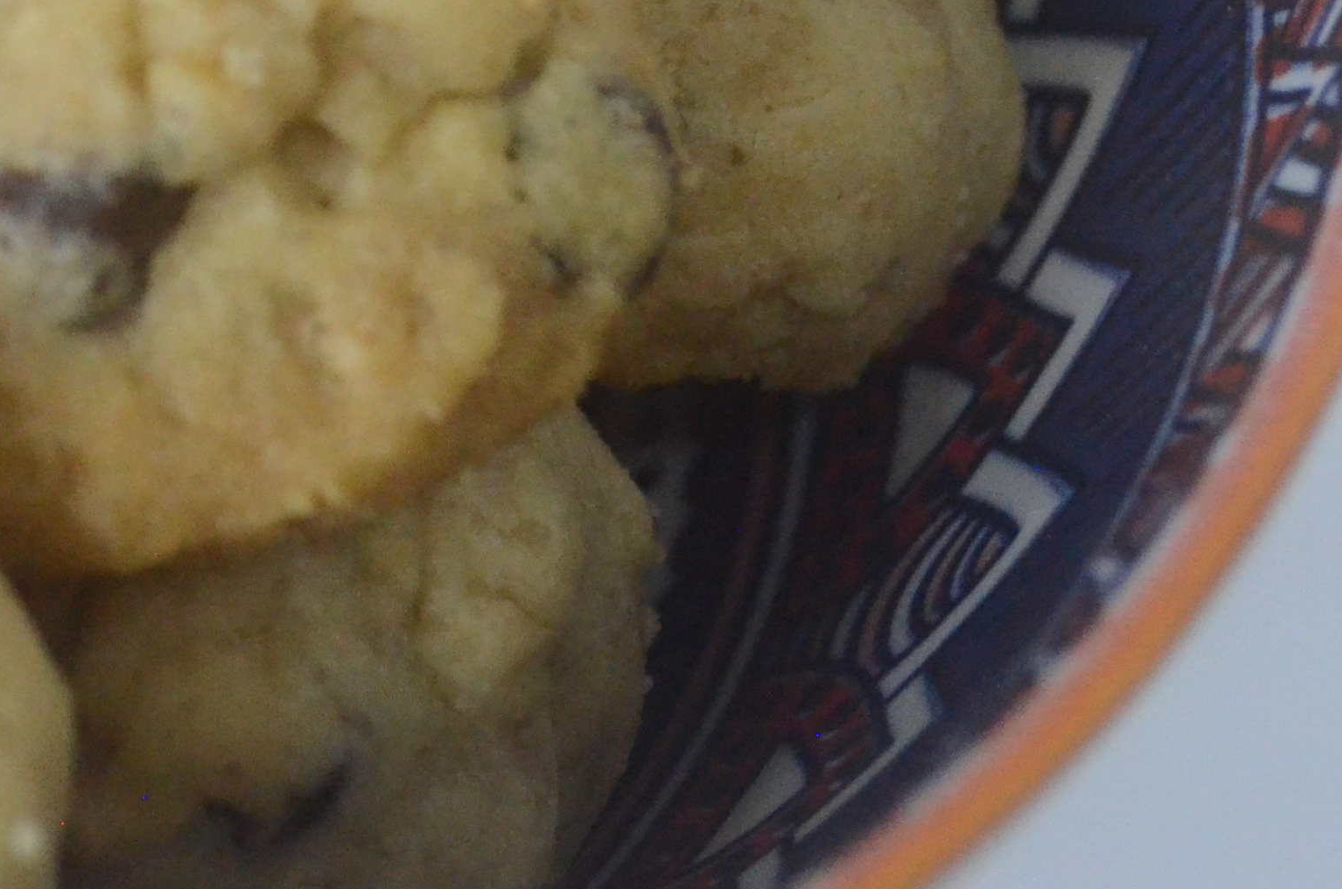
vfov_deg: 8.0
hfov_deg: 12.1
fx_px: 6272
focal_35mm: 169
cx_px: -10
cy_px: -190
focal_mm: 35
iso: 3200
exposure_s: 1/100
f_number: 5.6
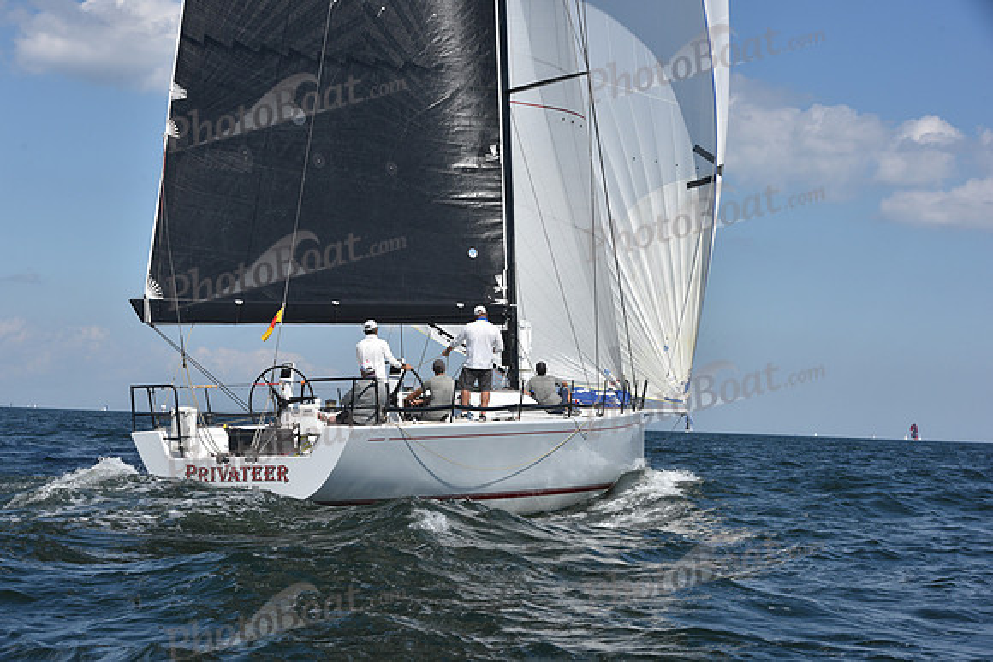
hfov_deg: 28.8
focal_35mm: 70
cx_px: 496
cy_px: 331
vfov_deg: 19.5
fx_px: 1931
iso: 320
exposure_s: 1/1250
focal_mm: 70
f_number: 10
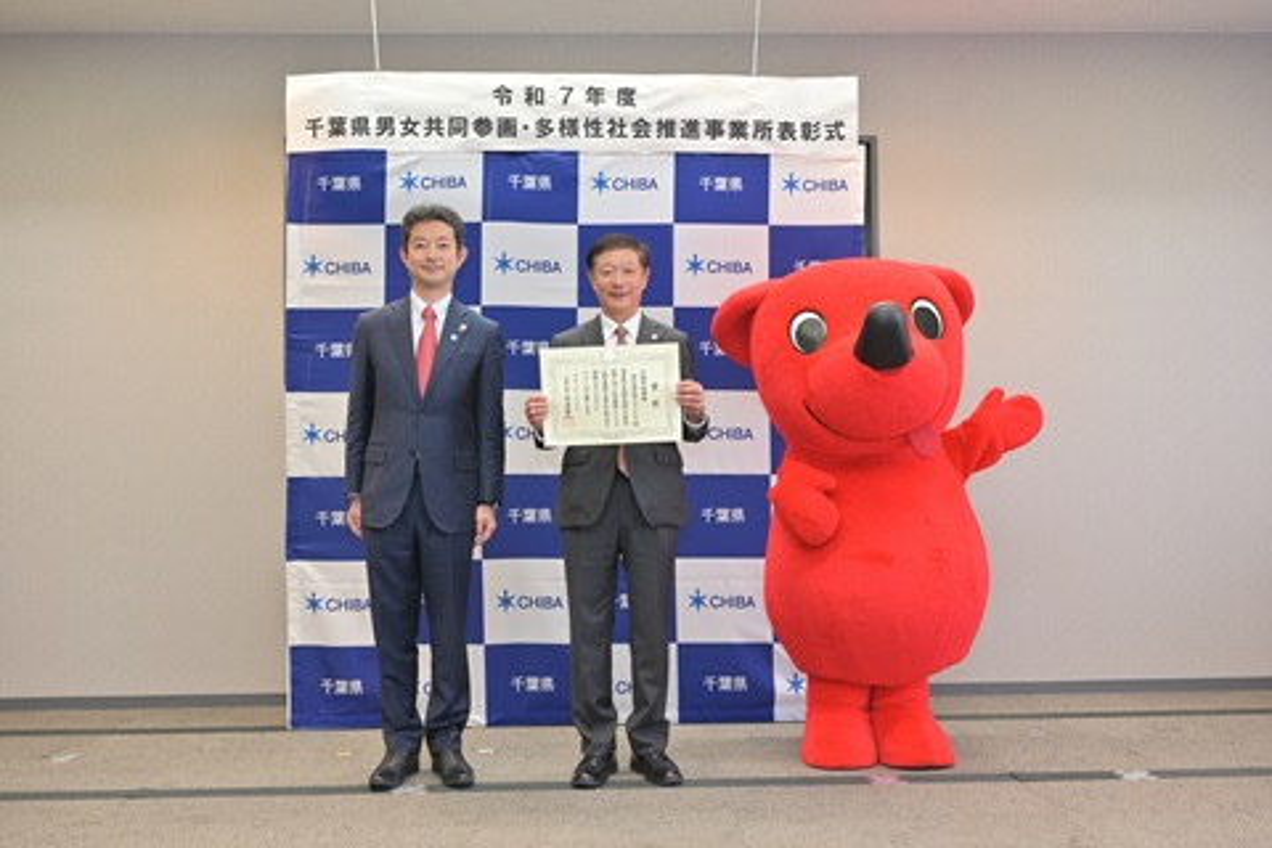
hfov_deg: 56.5
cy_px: 424
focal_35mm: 34
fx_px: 1184
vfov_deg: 39.4
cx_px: 636
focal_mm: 33.5
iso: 800
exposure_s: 1/80
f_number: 4.5
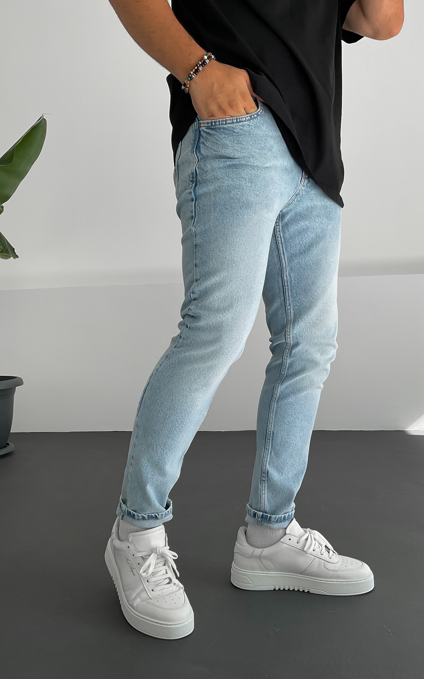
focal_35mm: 31
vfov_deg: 61.2
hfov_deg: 40.6
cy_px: 341
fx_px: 573
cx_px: 229
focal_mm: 3
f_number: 1.8
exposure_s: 1/310
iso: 16
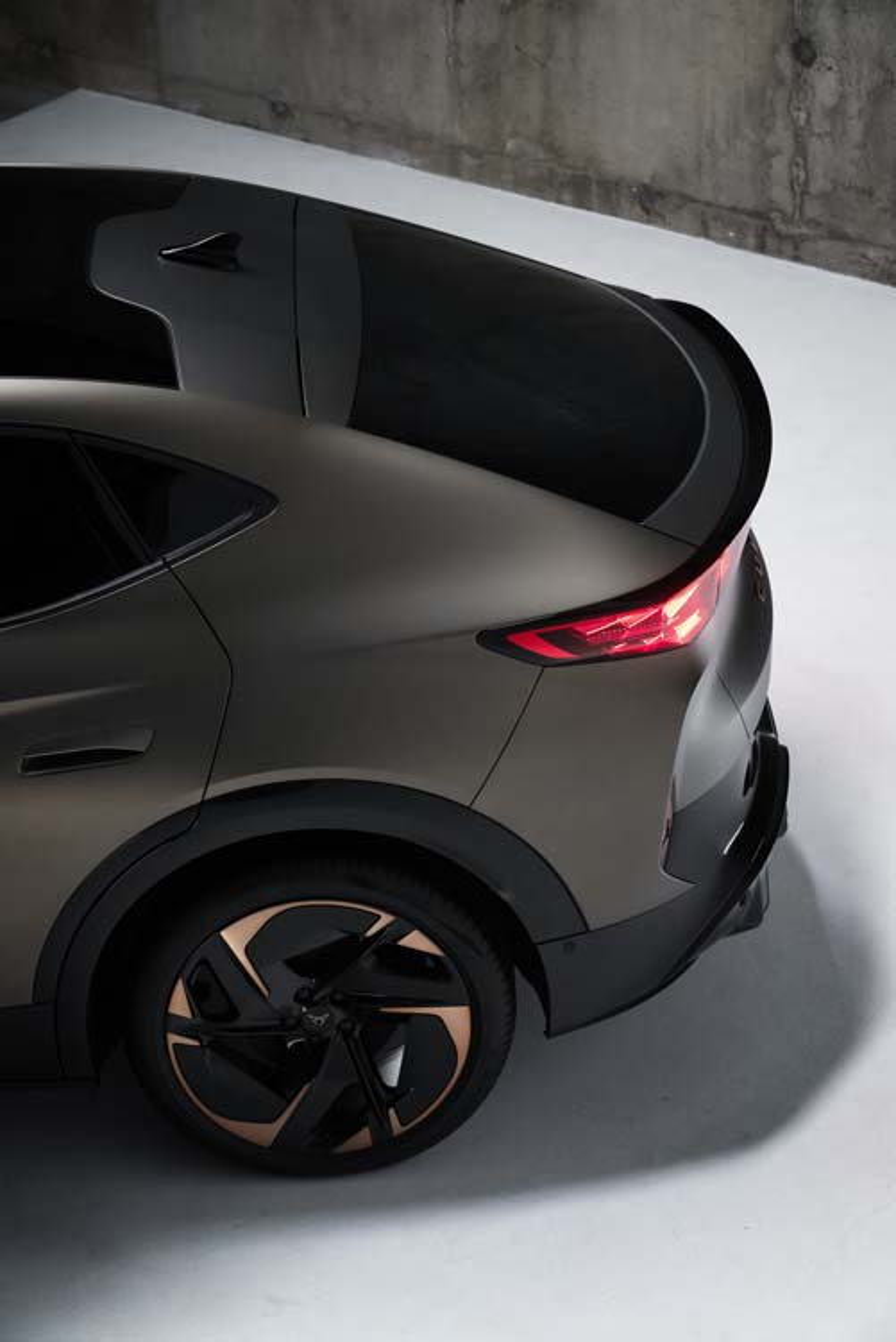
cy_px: 671
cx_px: 448
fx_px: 3430
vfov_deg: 22.1
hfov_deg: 14.9
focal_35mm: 92
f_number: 6.3
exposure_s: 1/50
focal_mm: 92
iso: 1600
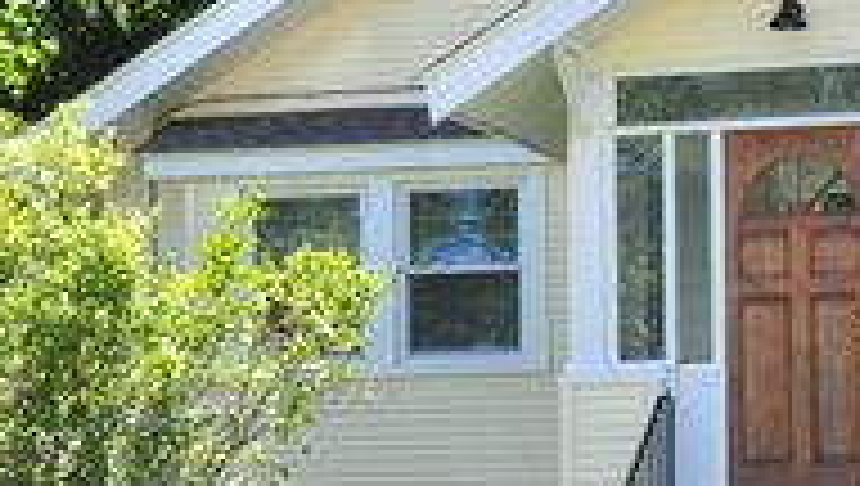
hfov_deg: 25.3
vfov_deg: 14.8
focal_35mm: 82
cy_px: 346
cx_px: 711
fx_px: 1872
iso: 250
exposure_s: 1/160
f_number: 8
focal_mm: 20
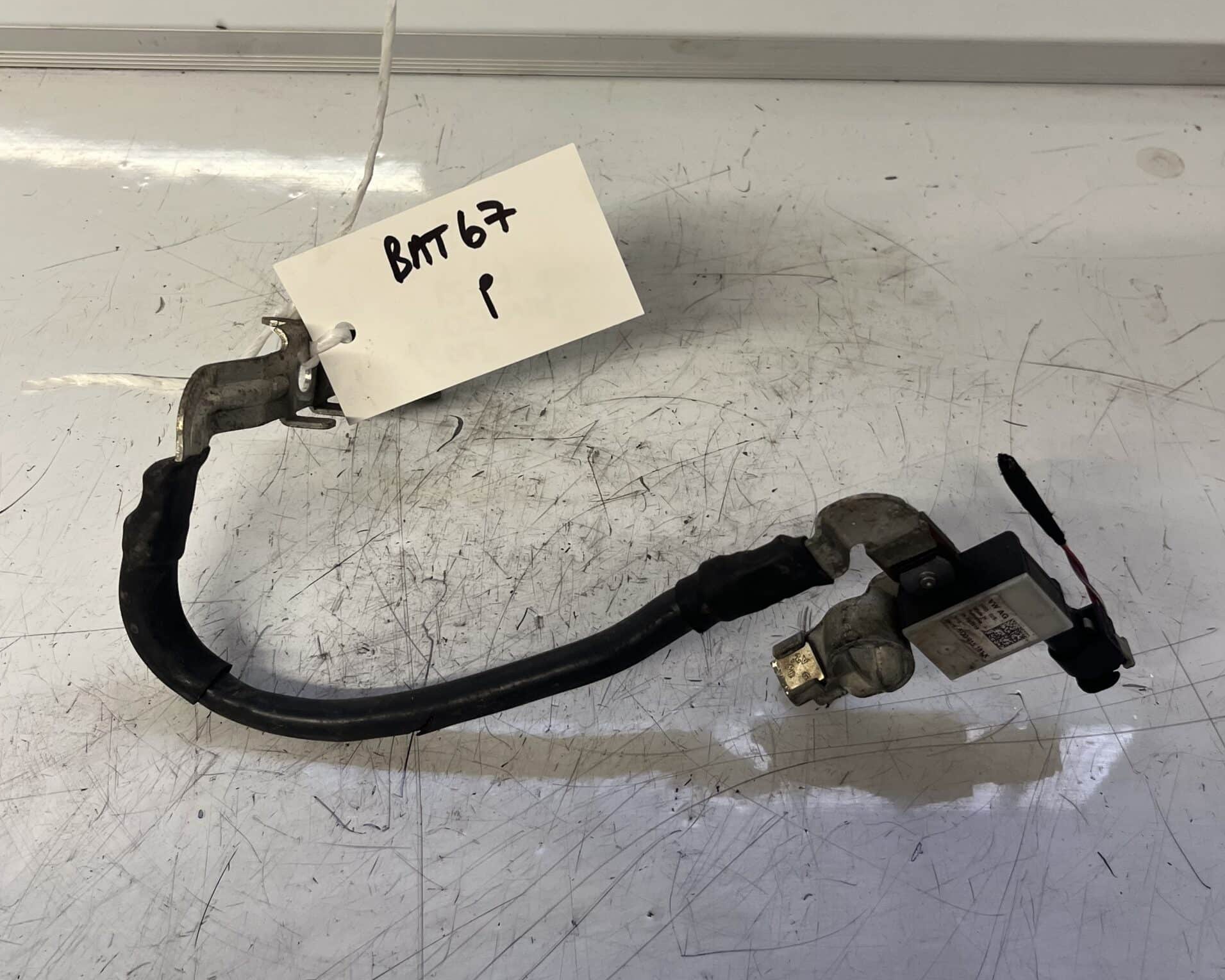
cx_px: 610
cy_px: 385
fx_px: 1233
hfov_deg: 52.8
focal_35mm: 34
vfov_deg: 43.1
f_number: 1.6
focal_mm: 5.1
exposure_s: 1/100
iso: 125
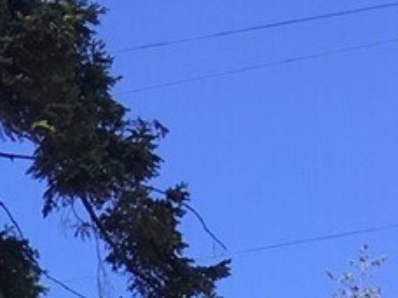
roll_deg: +4.2
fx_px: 2104
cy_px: 1171
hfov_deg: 9.7
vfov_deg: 6.6
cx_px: -506
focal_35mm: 183
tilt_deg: -0.2
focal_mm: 4.15
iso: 25
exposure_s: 1/516
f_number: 2.2
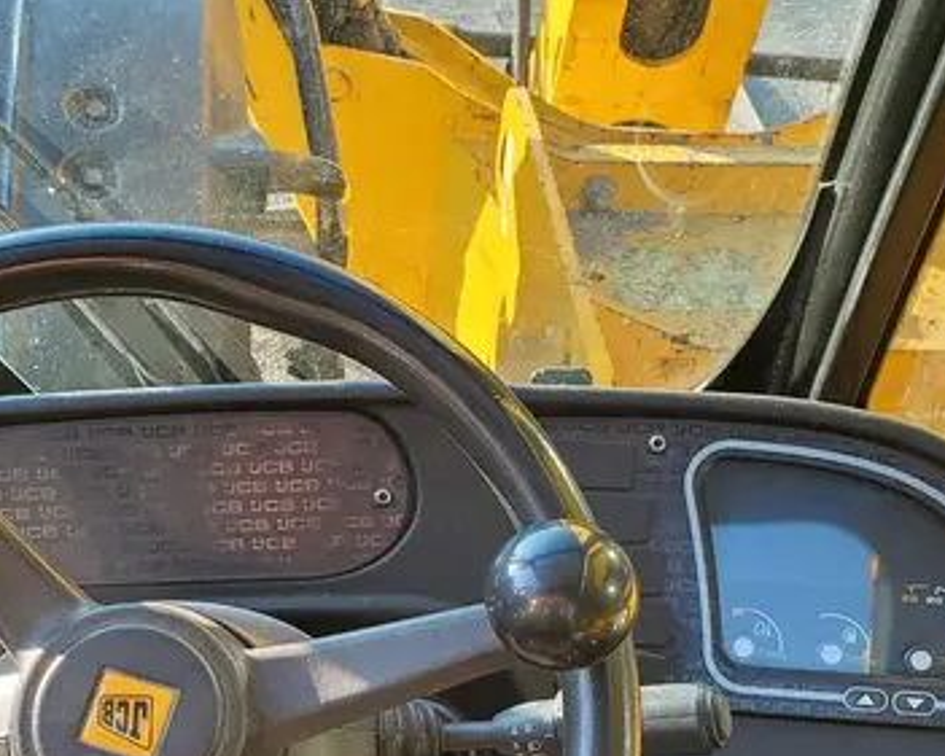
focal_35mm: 53
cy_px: 507
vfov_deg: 28.4
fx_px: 1483
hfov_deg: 35.3
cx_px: 393
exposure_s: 1/116
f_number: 2.4
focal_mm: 4.3
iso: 64
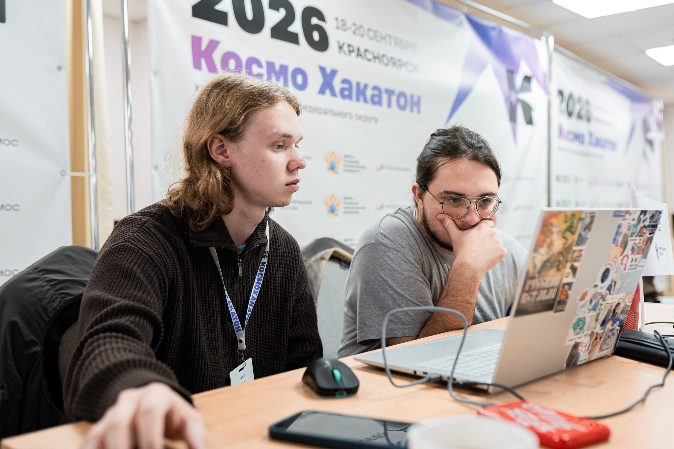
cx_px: 348
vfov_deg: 36.7
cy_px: 224
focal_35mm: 36
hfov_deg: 52.9
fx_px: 677
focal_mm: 35
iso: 500
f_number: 2.5
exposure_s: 1/125
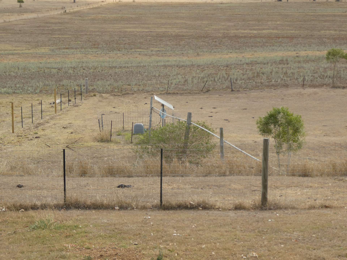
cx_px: 174
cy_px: 130
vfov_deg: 19.9
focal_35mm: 74
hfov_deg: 26.3
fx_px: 742
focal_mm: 13.2
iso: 80
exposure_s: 1/160
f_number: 4.6
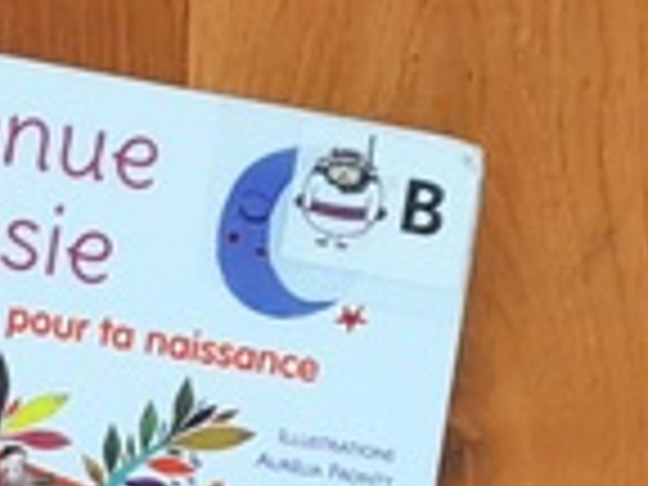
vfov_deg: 8.2
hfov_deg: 9.5
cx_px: -1143
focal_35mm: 174
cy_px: 914
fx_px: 3257
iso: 80
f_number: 2
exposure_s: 1/50
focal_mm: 4.6
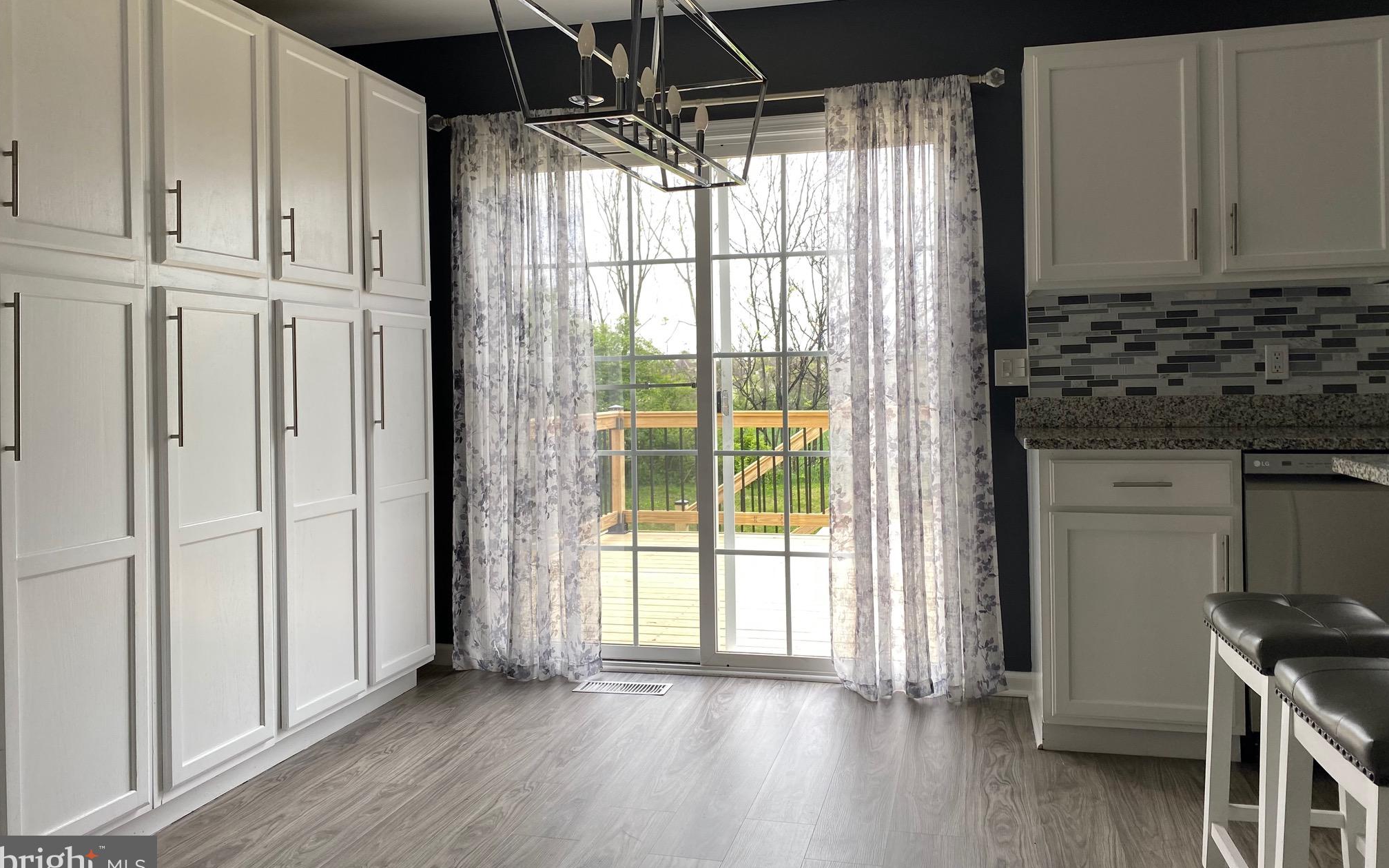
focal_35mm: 28
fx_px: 1060
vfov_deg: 44.4
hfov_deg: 66.5
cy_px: 363
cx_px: 690
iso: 40
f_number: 1.8
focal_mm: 4.25
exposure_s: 1/120
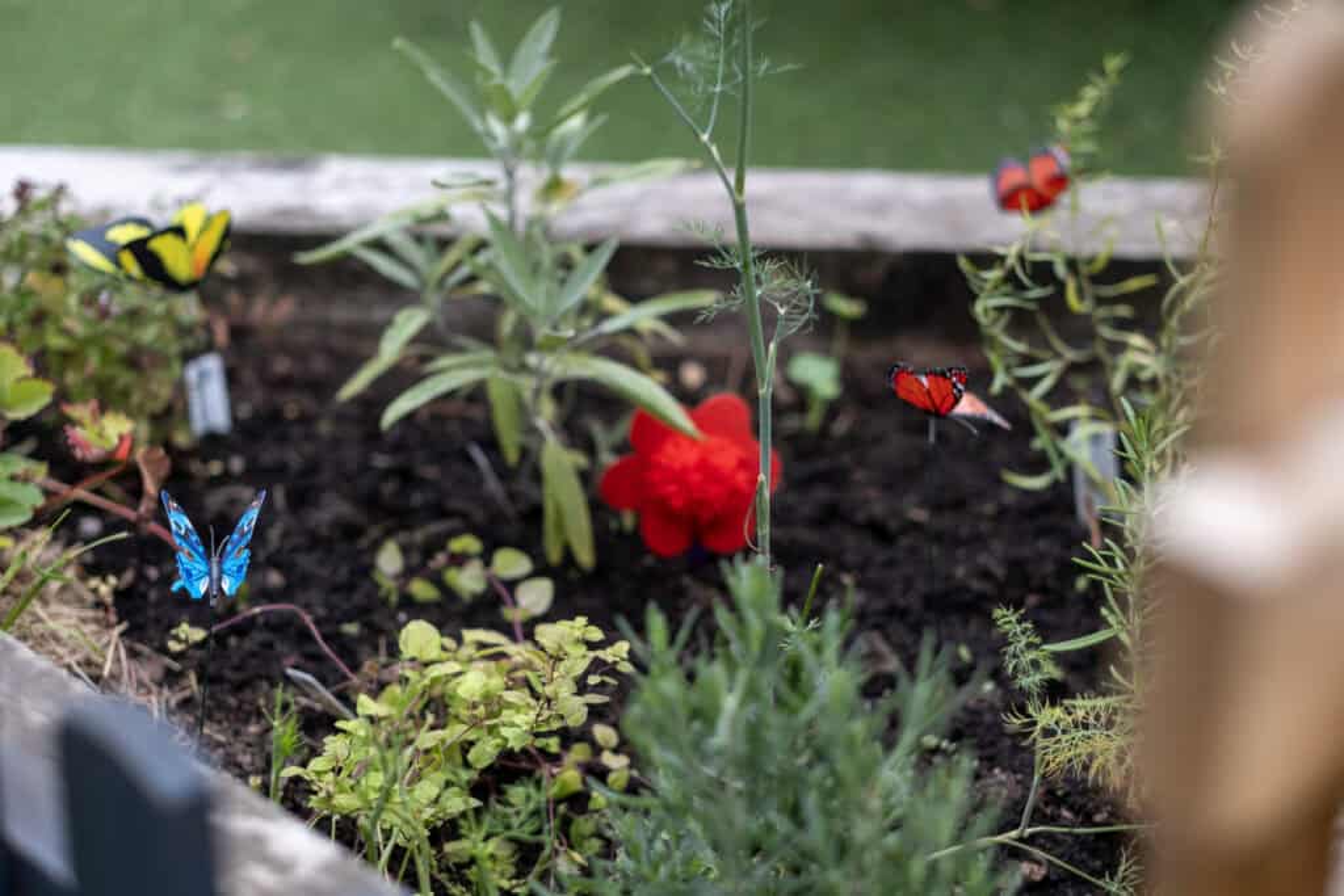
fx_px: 3136
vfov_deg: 16.3
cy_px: 448
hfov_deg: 24.2
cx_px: 672
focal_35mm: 84
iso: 320
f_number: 1.8
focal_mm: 56
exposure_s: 1/4000
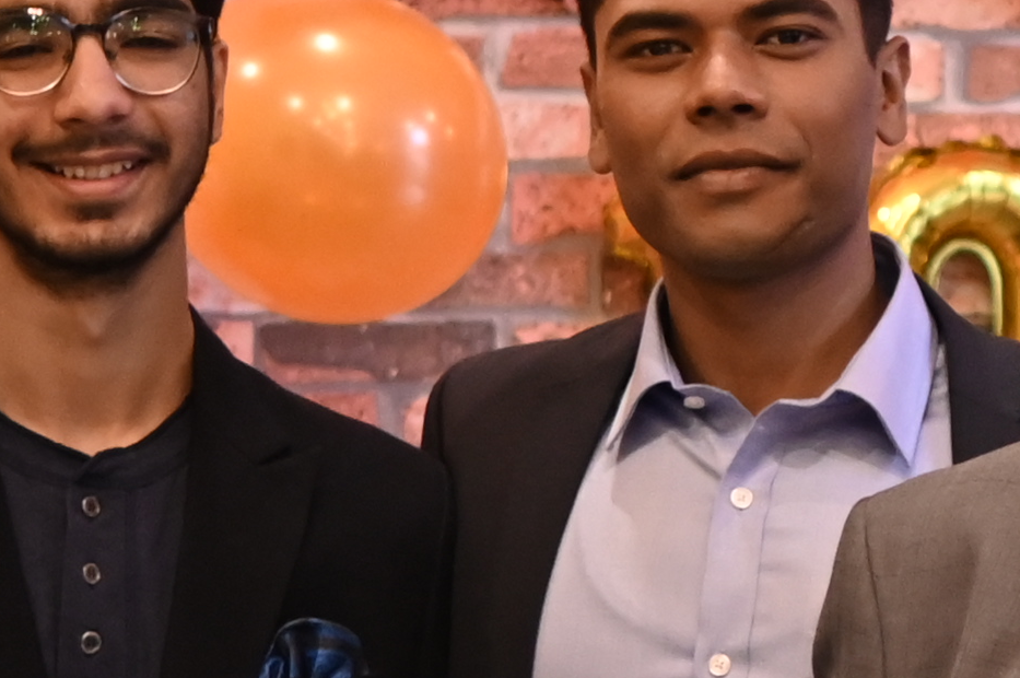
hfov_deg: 9.0
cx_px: 1151
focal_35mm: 227
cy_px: 908
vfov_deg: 6.0
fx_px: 6425
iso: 2000
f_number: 1.8
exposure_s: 1/125
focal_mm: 35
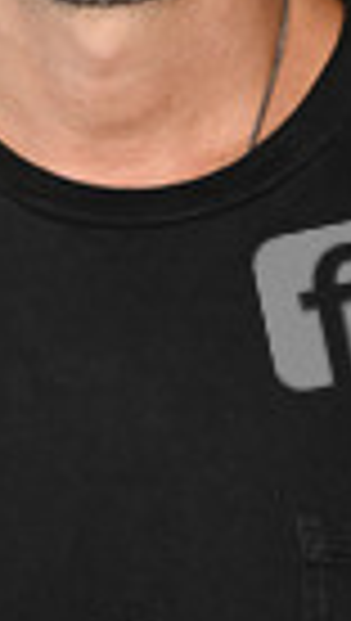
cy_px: 58
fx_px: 4995
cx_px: 76
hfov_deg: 4.0
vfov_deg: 7.1
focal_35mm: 303
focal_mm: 100
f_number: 4.5
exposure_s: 1/250
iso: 1250
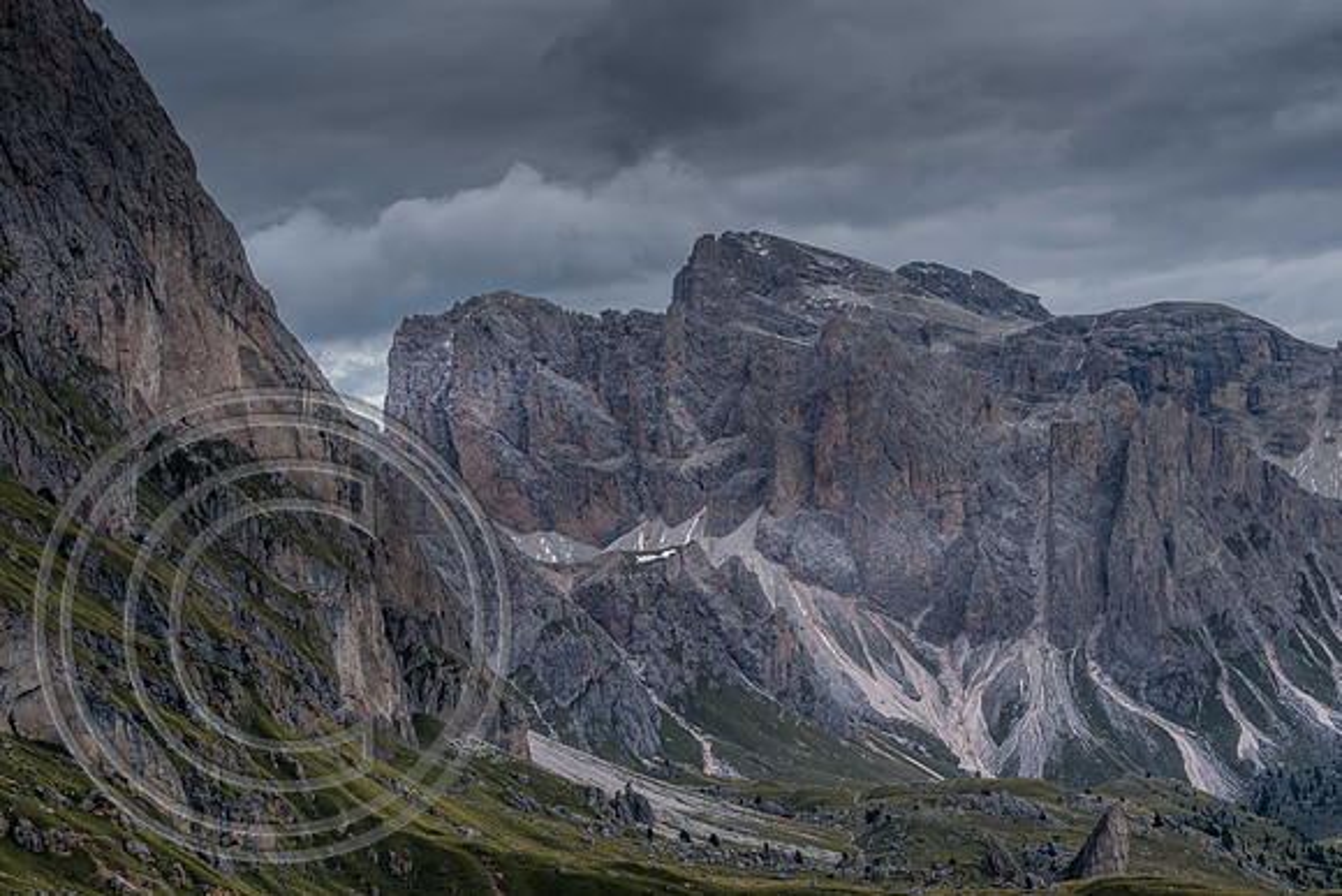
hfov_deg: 19.5
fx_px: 3915
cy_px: 448
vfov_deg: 13.0
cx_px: 671
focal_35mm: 105
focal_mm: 70
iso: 100
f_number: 5.6
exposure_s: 1/200
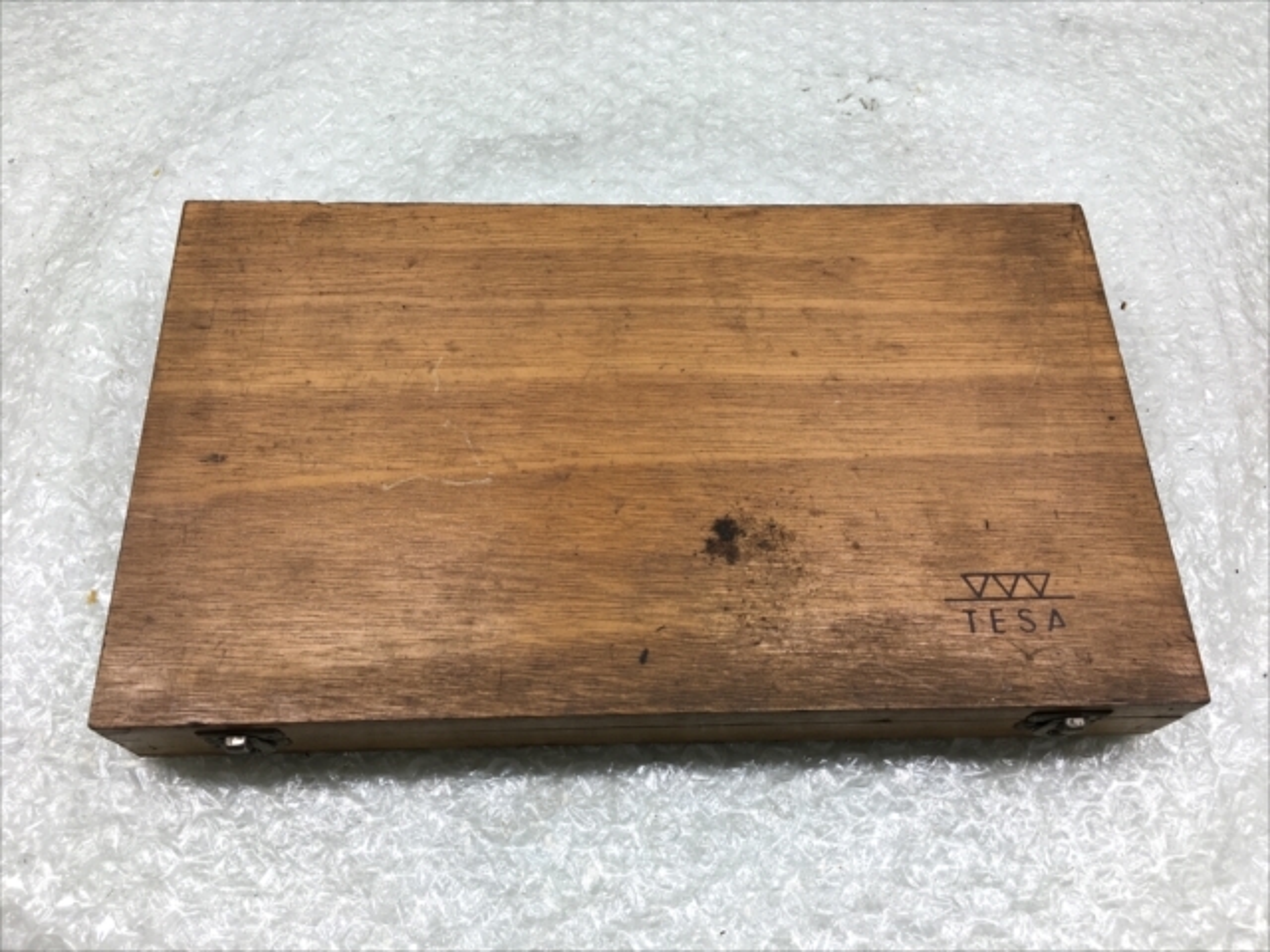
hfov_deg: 61.7
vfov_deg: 48.2
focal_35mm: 29
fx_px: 1064
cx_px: 635
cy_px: 476
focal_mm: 4.15
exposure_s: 1/60
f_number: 2.2
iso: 25
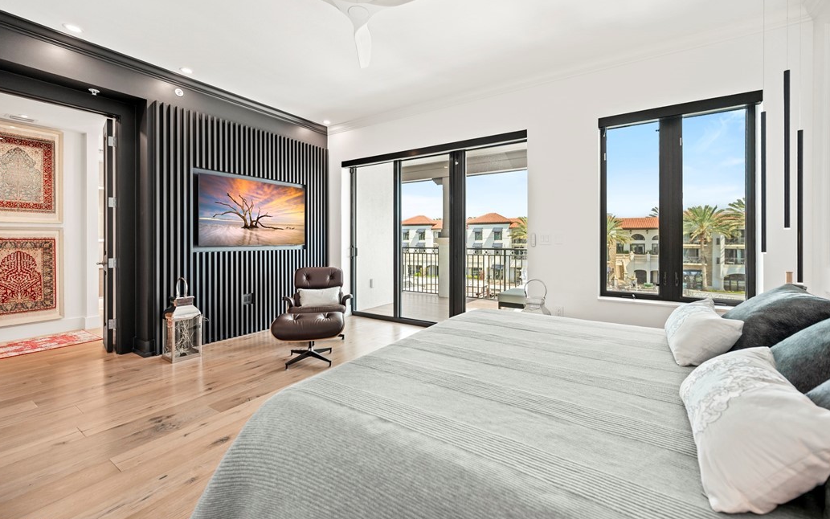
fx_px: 339
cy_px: 250
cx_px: 412
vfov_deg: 74.8
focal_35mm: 15
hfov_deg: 101.5
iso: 100
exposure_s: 1/40
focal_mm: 14
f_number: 4
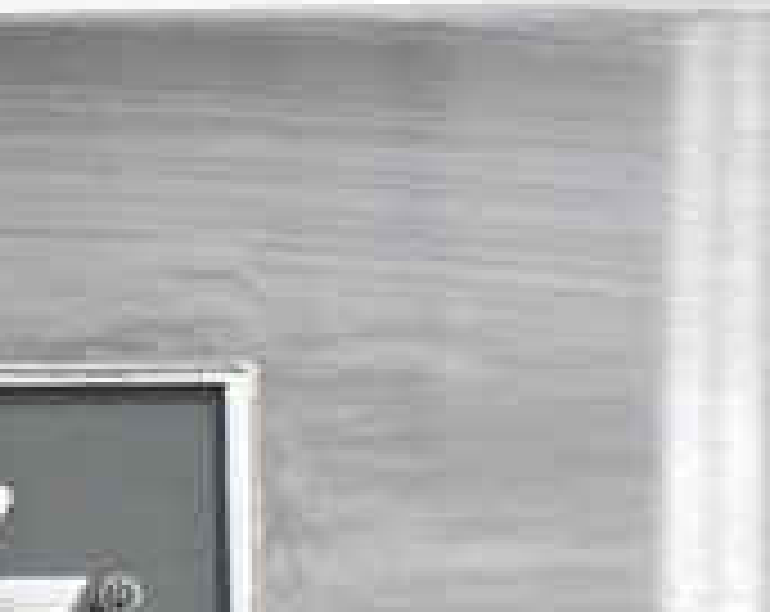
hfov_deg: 12.6
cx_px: -594
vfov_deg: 10.8
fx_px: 3206
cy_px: 637
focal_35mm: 141
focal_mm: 28
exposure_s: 1/160
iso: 6400
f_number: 7.1
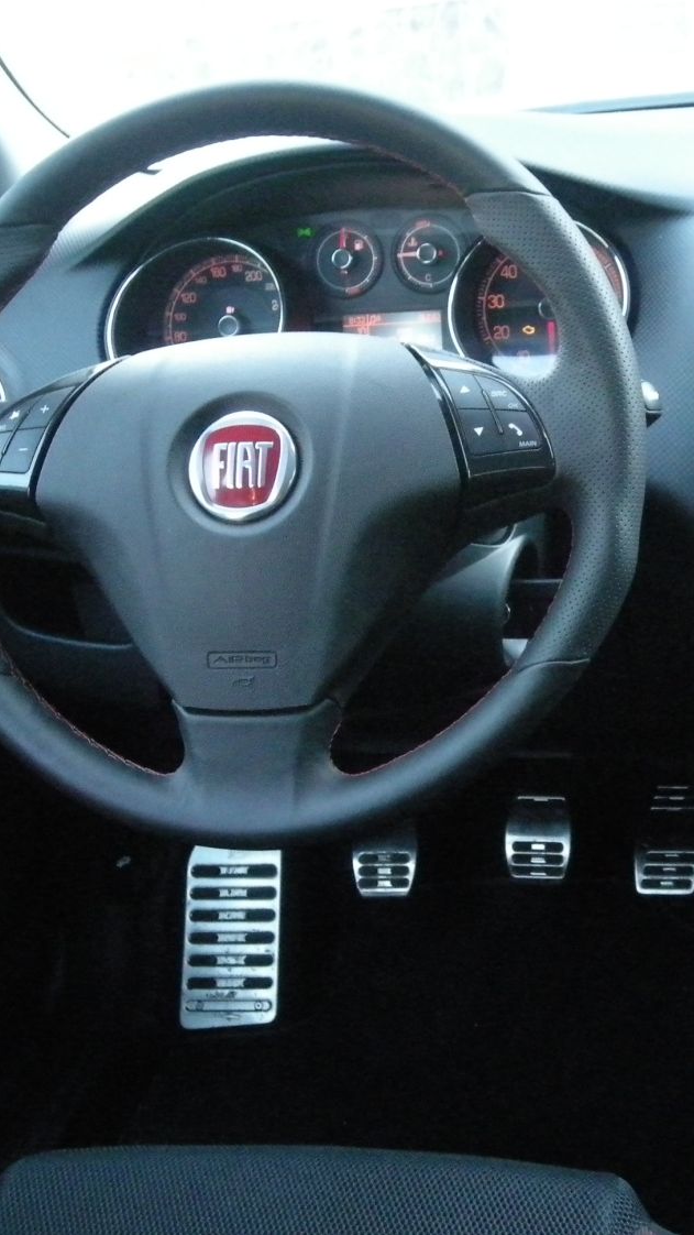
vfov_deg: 40.6
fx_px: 1669
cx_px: 489
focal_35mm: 51
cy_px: 618
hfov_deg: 23.3
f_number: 2.8
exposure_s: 1/96.7
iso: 800
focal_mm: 5.7
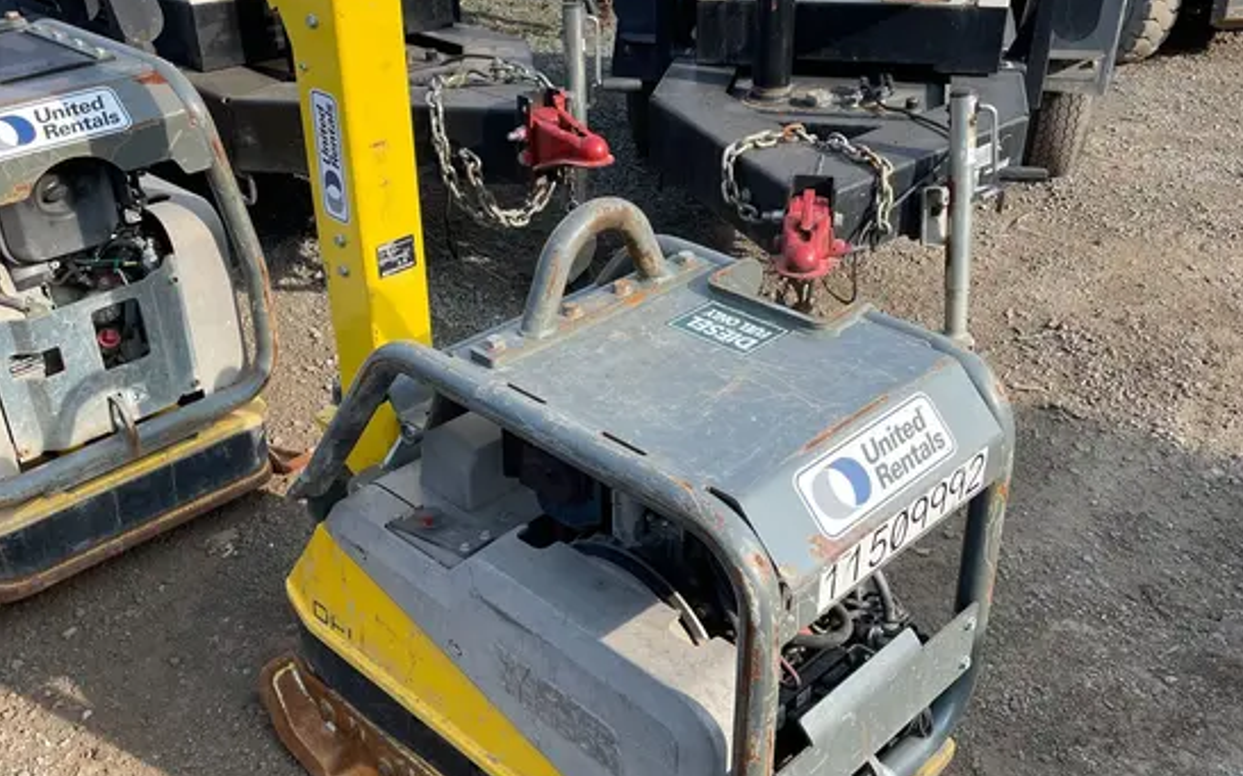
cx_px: 622
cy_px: 418
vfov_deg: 34.4
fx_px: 1253
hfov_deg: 52.8
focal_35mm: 37
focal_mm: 4.2
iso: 32
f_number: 1.6
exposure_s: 1/972
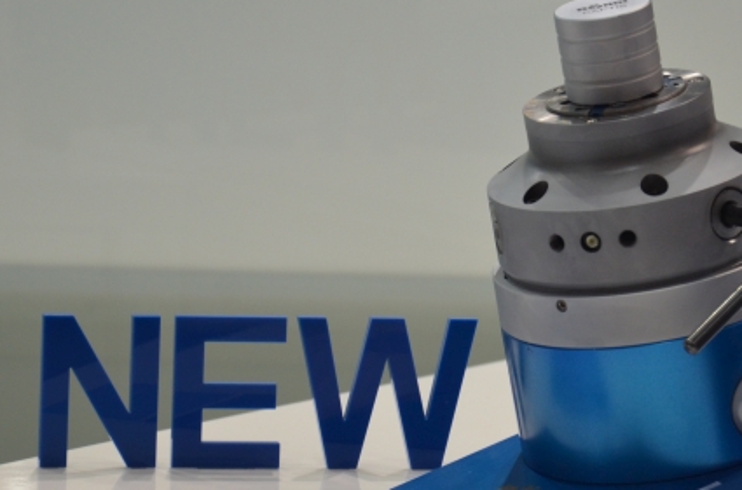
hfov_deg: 7.9
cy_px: 227
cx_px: 573
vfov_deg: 5.3
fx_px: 5345
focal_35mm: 260
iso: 800
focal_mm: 92
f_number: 5.6
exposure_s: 1/200
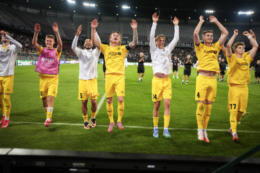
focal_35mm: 35
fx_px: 253
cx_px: 130
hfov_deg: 54.4
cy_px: 86
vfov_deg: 37.9
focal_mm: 35
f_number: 1.8
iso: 1000
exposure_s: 1/1250
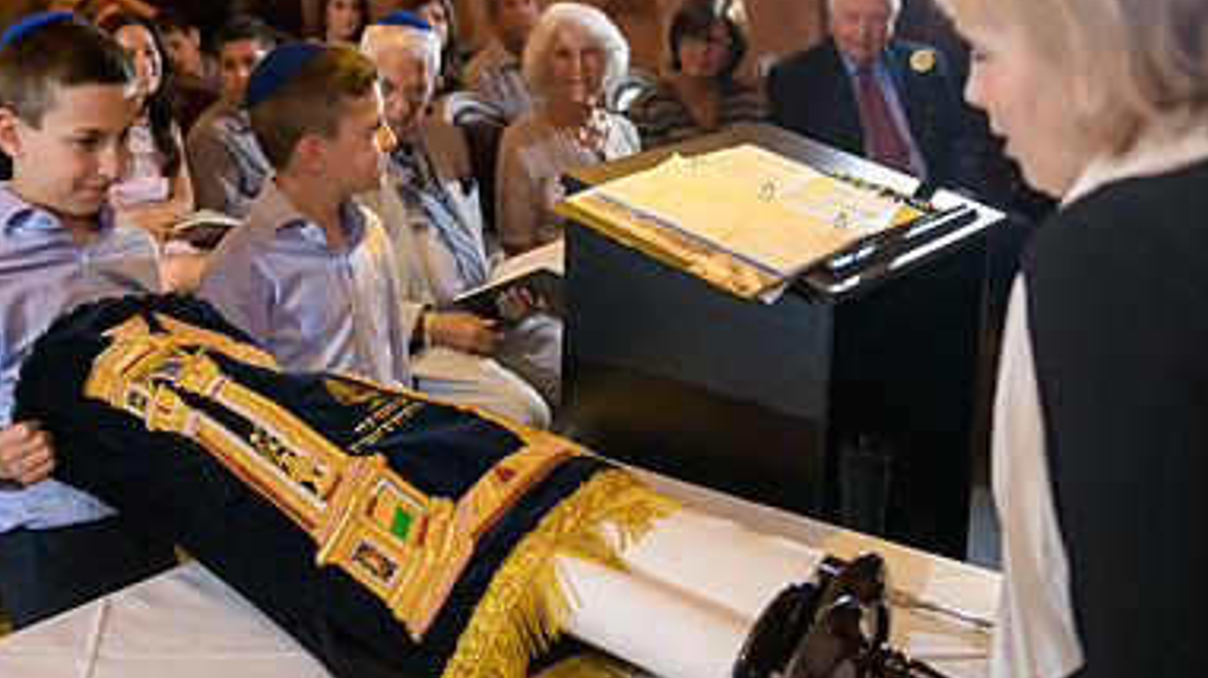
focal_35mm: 51
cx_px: 333
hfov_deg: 39.7
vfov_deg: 23.4
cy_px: 233
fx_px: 1633
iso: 1600
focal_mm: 32
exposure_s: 1/125
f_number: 3.2
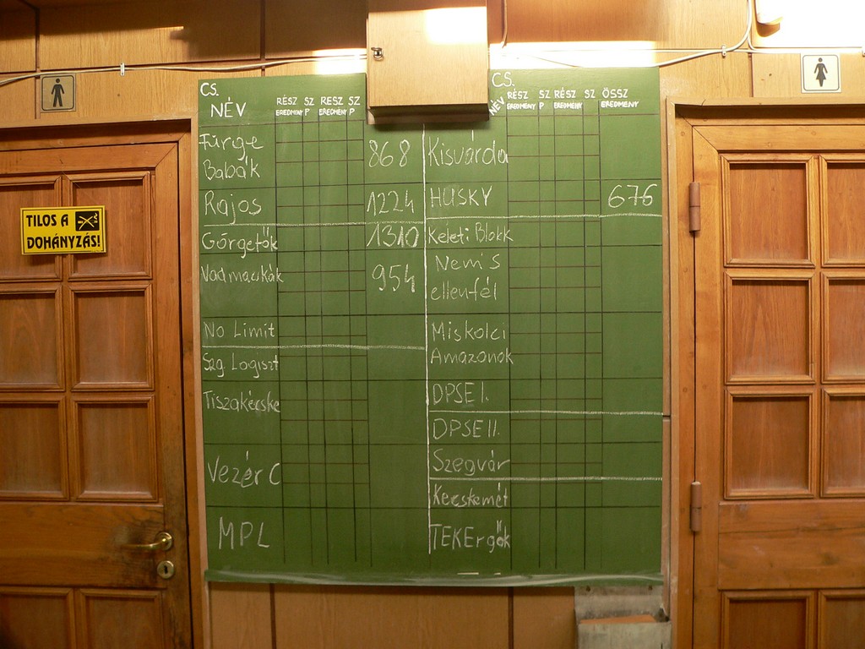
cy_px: 324
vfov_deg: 39.7
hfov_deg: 51.4
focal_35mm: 36
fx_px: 900
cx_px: 432
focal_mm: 6
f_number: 2.8
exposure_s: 1/80
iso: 200
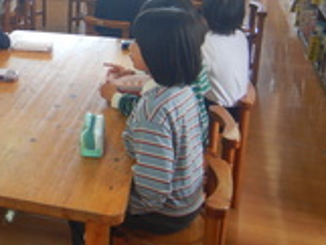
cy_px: 38
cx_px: -23
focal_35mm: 63
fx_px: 594
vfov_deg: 22.9
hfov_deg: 28.2
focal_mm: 5.1
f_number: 2.8
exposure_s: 1/30
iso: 140
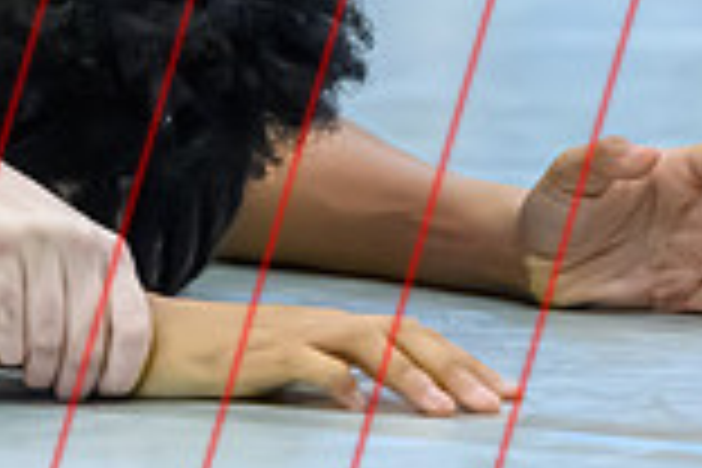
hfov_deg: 3.4
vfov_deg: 2.3
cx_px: -151
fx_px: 11855
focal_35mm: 608
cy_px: -69
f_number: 2.8
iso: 10000
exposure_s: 1/640
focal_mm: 135
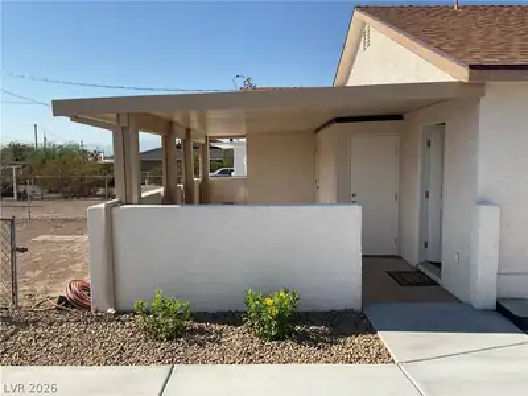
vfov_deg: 48.2
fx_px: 442
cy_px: 198
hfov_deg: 61.7
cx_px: 264
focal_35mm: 29
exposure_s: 1/2227
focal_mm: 3
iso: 16
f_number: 1.8
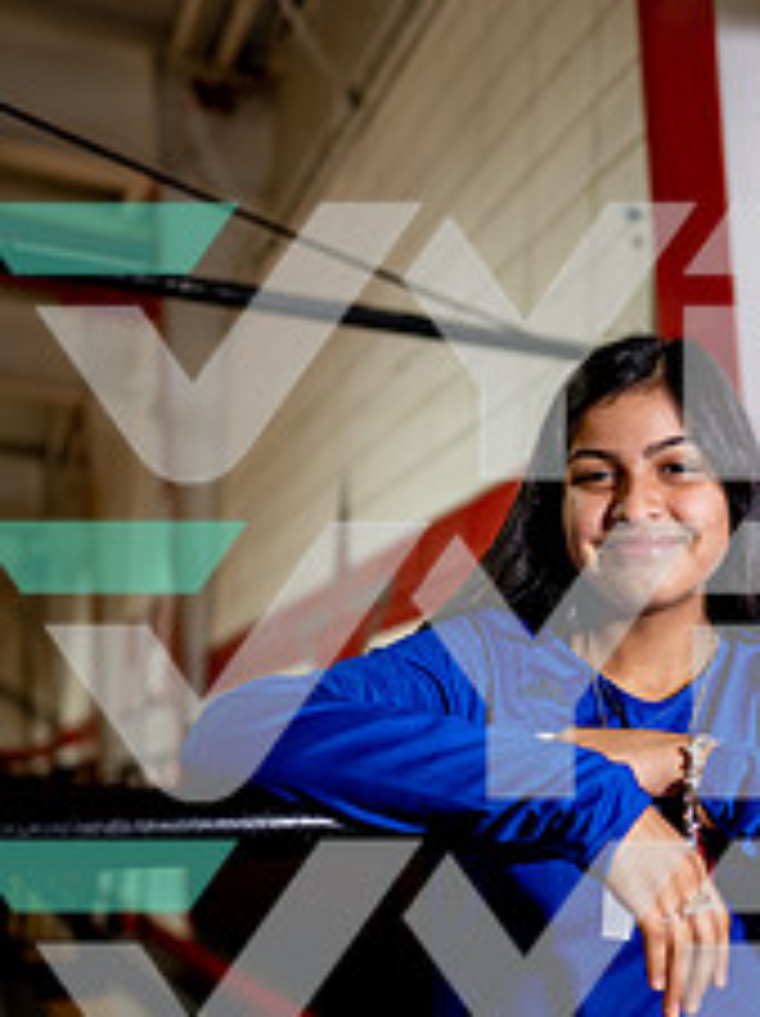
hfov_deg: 30.5
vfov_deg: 40.9
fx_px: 1349
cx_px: 641
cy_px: 662
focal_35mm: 46
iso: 200
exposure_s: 1/800
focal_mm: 24
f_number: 1.4
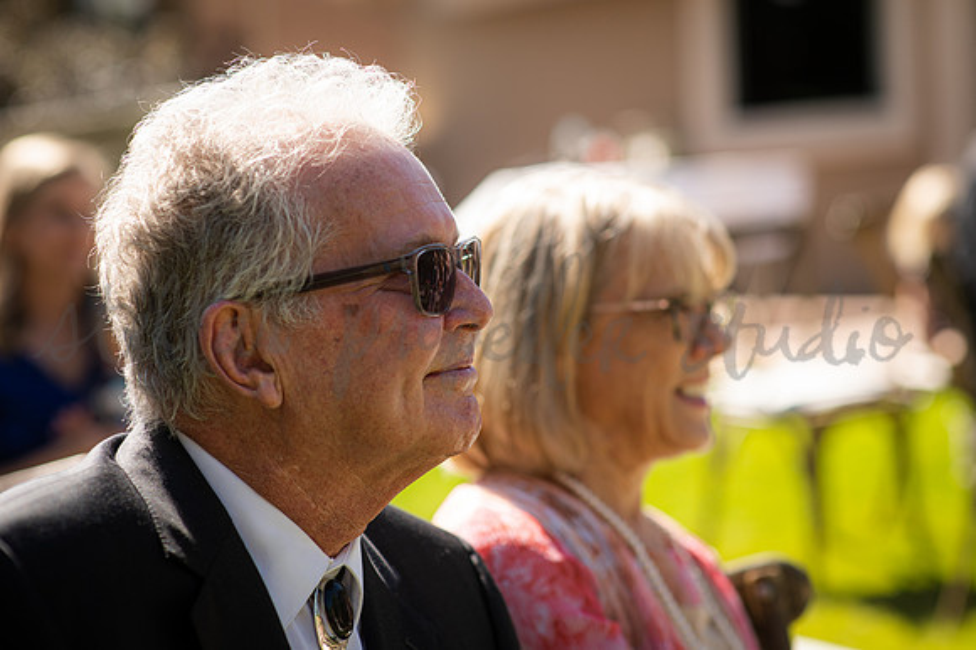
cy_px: 325
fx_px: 2303
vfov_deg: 16.1
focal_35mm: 85
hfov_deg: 23.9
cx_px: 488
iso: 200
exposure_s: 1/1600
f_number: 2.5
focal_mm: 85
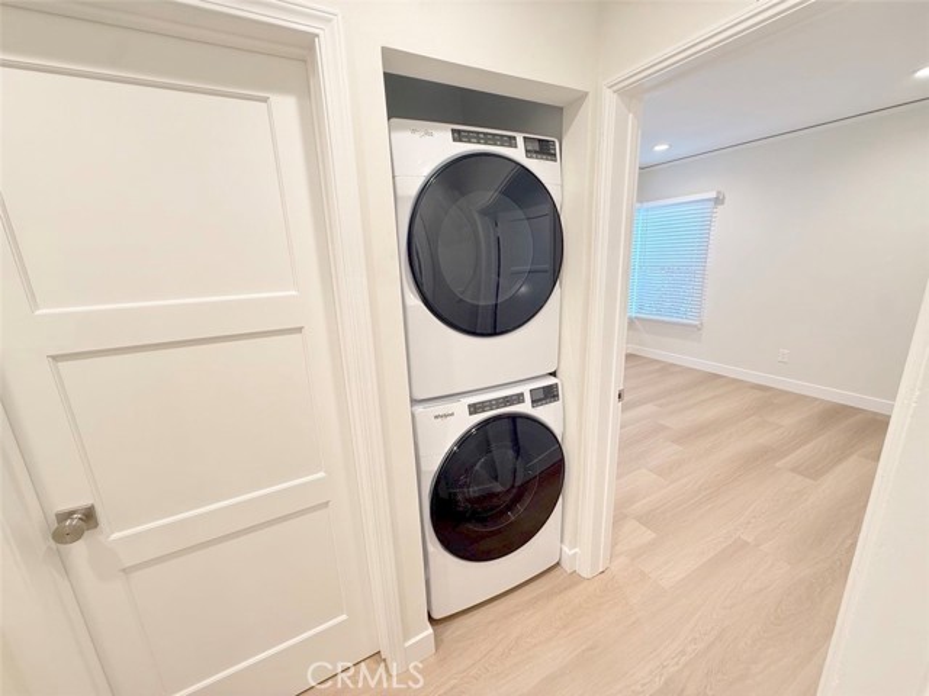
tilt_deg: -14.3
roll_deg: +2.8
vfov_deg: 85.7
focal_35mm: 14
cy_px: 348
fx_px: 376
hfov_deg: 102.1
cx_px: 464
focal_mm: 2.22
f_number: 2.2
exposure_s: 1/60
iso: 200
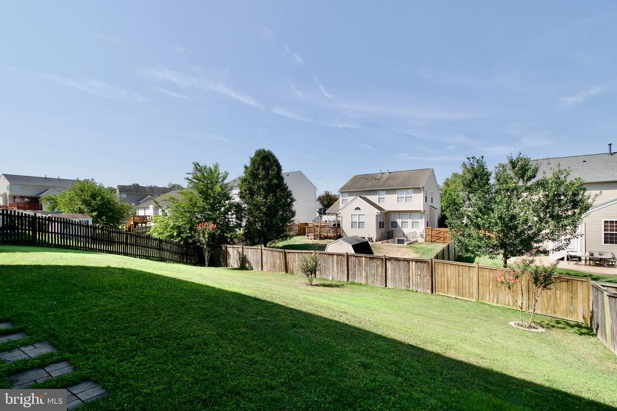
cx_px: 308
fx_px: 257
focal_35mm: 15
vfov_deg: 77.3
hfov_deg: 100.4
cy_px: 206
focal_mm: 10
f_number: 7.1
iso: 320
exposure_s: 1/1600
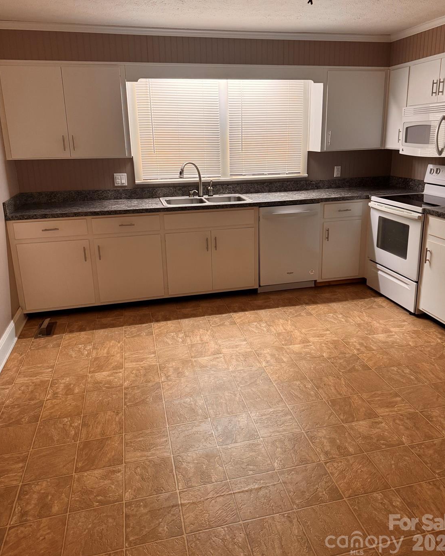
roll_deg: +1.7
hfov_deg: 54.9
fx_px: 428
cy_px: 250
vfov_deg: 65.9
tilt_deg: -15.6
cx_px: 230
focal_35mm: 26
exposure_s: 1/60
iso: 250
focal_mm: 6.76
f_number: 1.78
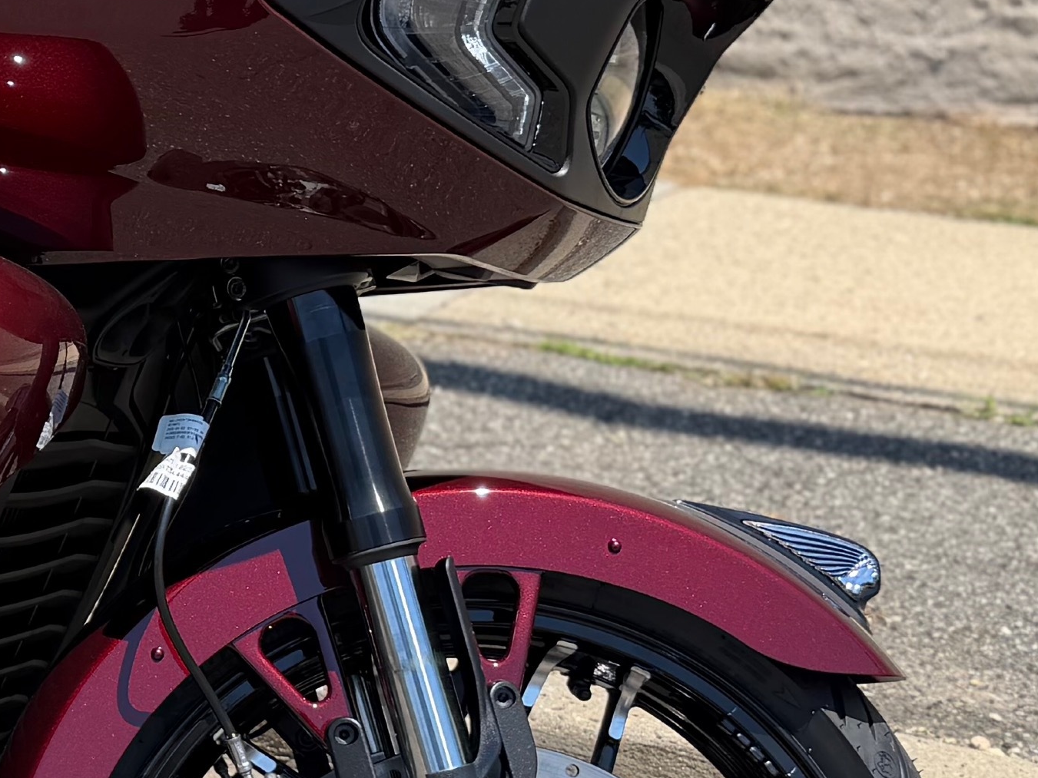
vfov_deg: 17.5
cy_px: 485
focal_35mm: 84
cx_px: -289
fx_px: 2519
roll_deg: +0.7
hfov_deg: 21.2
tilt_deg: -18.2
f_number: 1.78
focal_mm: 6.76
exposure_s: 1/2525
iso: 80
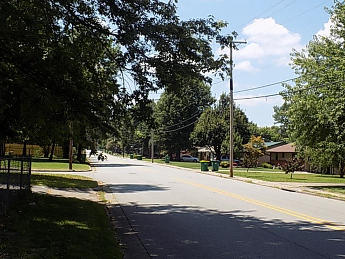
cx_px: 172
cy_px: 130
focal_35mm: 52
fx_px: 518
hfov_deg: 36.8
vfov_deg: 28.0
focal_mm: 9.3
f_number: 3.9
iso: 80
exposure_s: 1/500
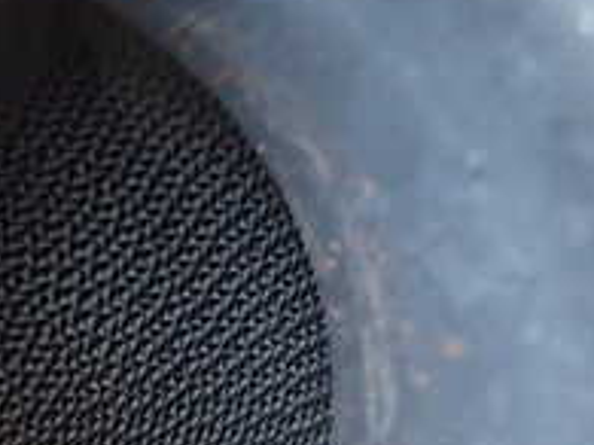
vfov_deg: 18.7
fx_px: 1320
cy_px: 421
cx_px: -134
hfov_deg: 23.1
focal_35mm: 77
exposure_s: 1/30
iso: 800
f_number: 2
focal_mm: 4.5
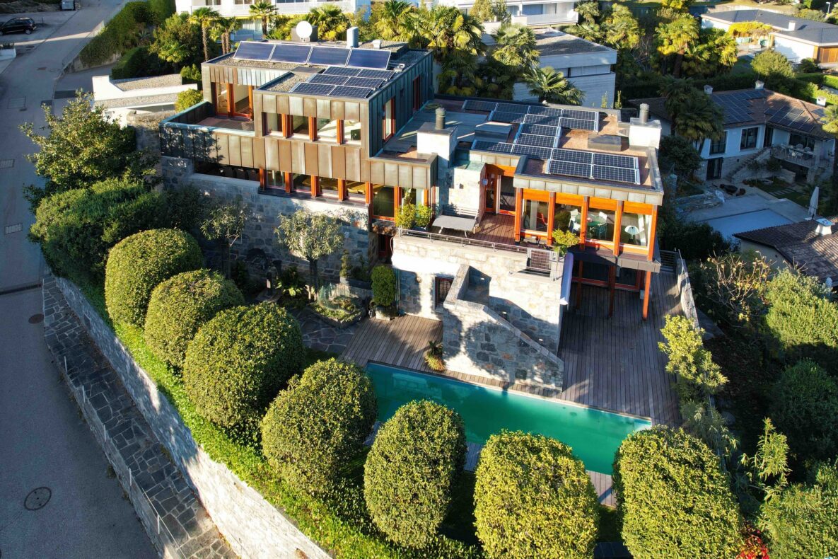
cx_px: 419
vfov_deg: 57.2
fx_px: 512
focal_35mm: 22
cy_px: 280
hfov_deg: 78.6
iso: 100
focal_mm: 8.38
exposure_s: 1/500
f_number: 2.8
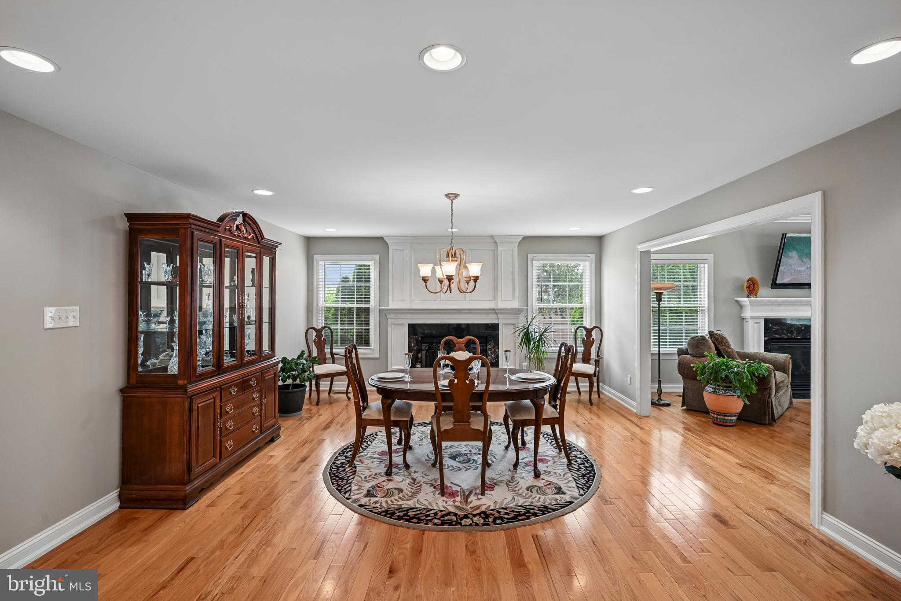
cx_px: 450
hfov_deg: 96.7
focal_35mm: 16
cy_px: 300
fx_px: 400
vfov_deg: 73.7
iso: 800
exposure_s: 1/40
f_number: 8
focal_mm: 16
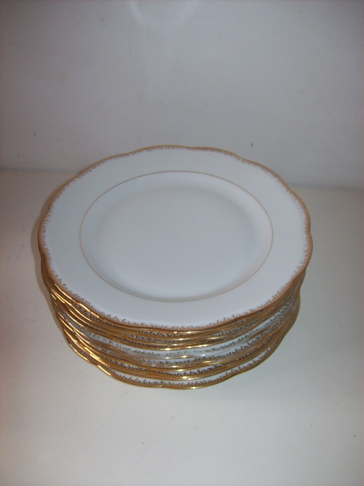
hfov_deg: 39.6
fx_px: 505
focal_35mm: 36
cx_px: 182
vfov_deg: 51.4
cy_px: 243
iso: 80
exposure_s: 1/64
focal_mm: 6
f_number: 2.7
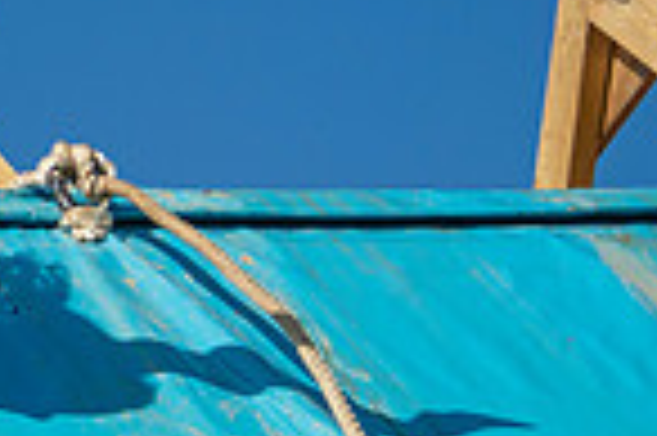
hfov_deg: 7.0
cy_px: 50
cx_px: -741
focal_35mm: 281
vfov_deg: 4.9
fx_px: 5122
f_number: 3.2
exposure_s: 1/2000
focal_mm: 35
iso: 100
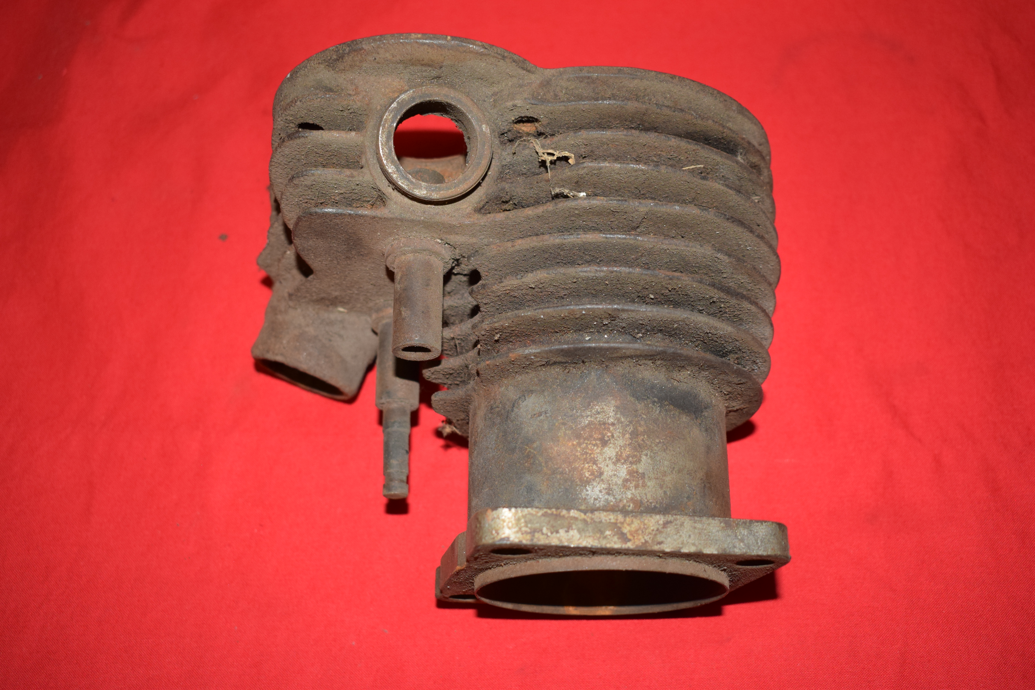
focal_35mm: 40
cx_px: 518
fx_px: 1165
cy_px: 345
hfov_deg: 47.9
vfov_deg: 33.0
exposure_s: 1/160
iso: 640
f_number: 5
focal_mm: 27
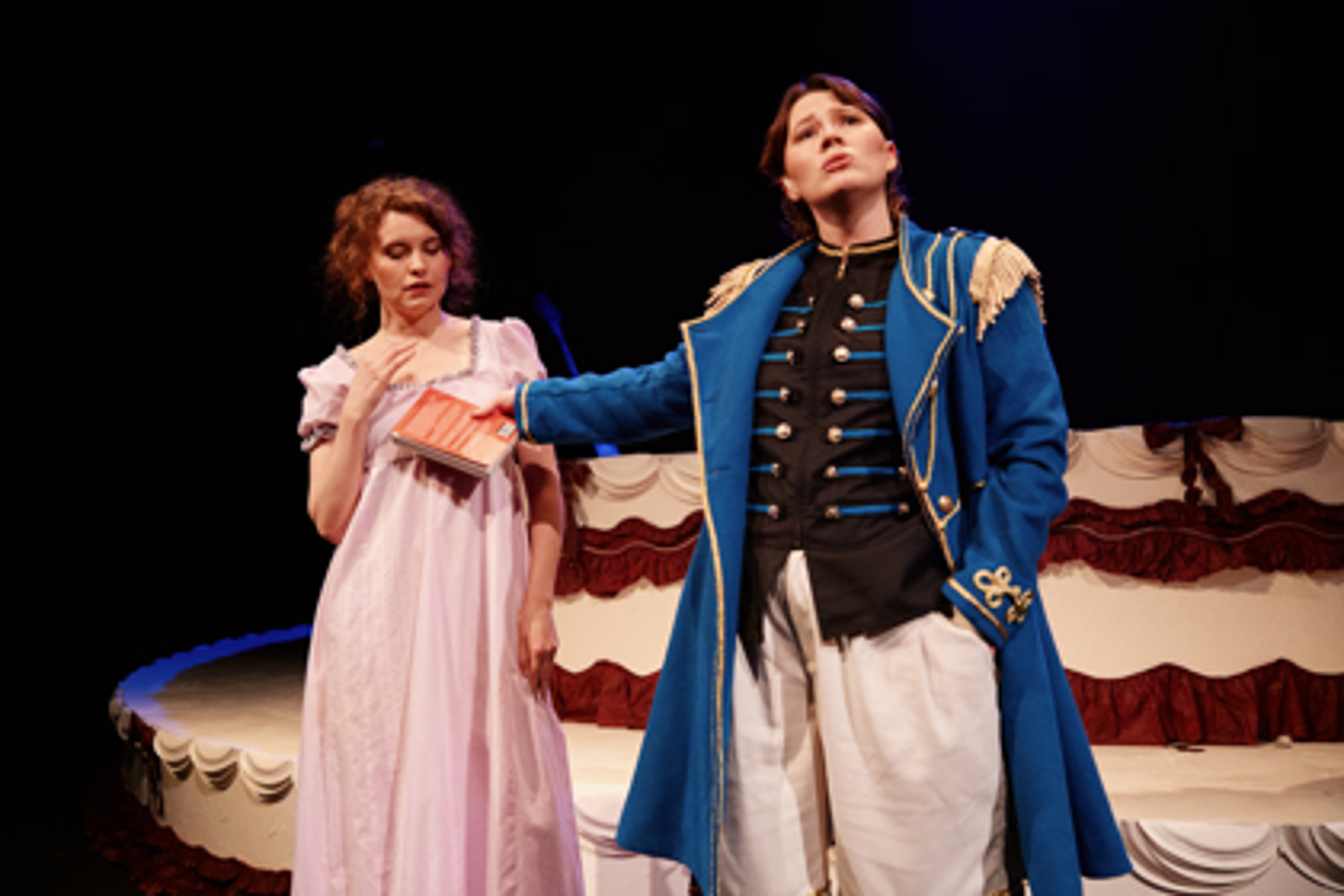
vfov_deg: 41.1
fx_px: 1195
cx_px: 672
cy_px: 448
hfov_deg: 58.7
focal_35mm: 32
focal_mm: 21.2
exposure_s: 1/125
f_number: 2.8
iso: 1600
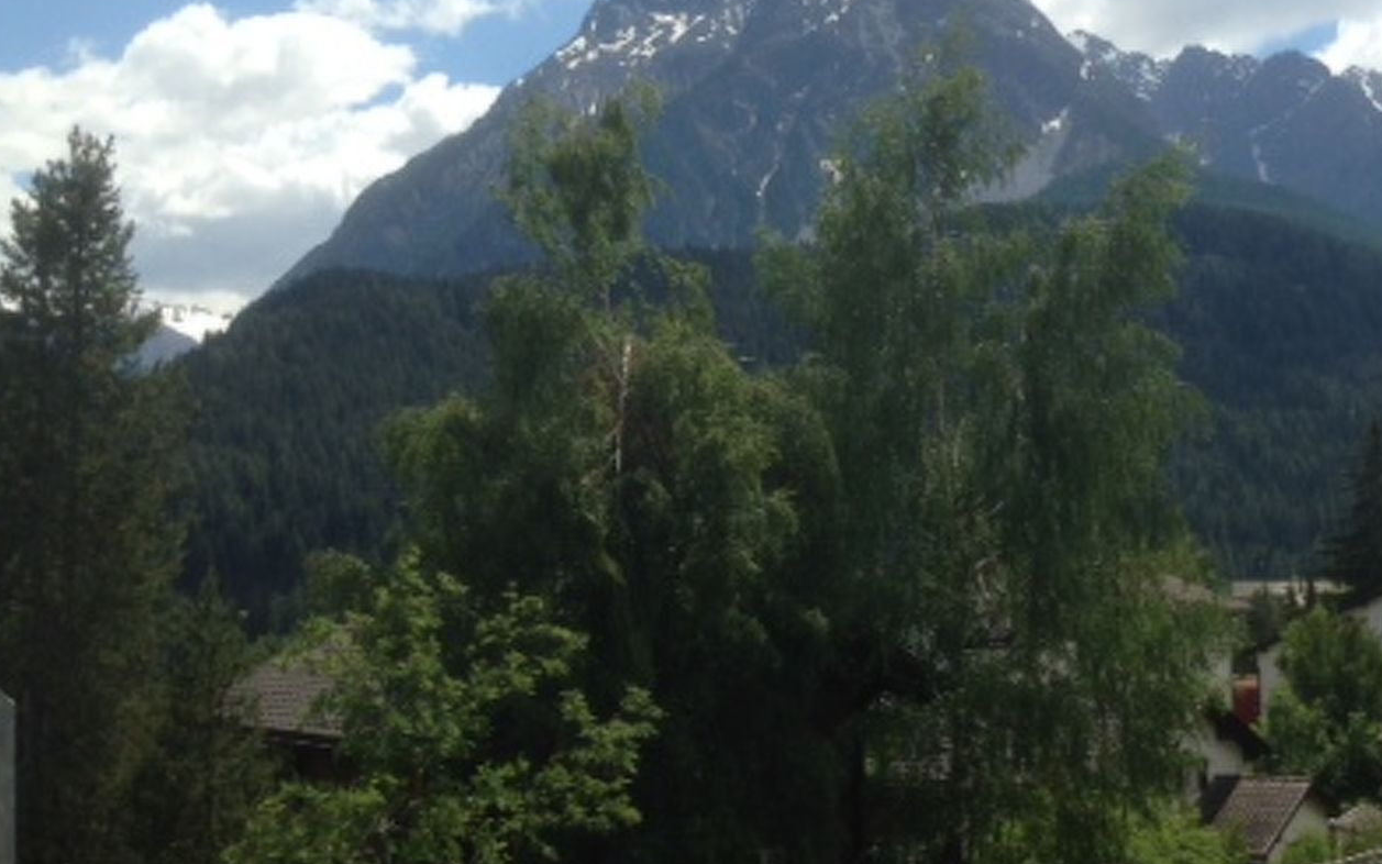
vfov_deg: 22.7
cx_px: 975
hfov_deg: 35.2
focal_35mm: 57
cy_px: 498
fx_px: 2147
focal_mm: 4.12
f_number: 2.4
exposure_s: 1/1748
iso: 50
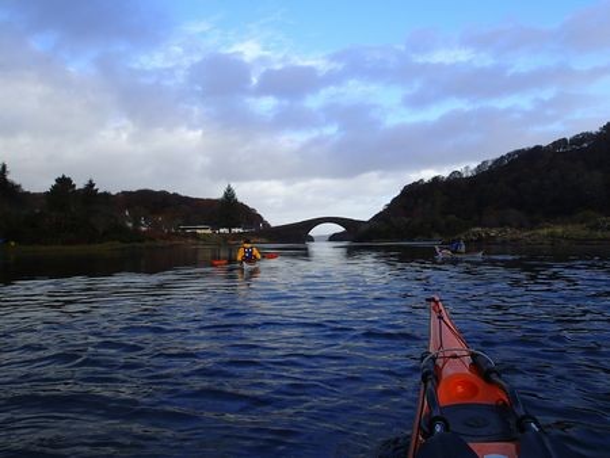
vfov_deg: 54.9
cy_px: 229
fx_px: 441
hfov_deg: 69.4
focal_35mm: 25
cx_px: 305
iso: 100
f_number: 2.8
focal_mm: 4.5
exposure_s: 1/640
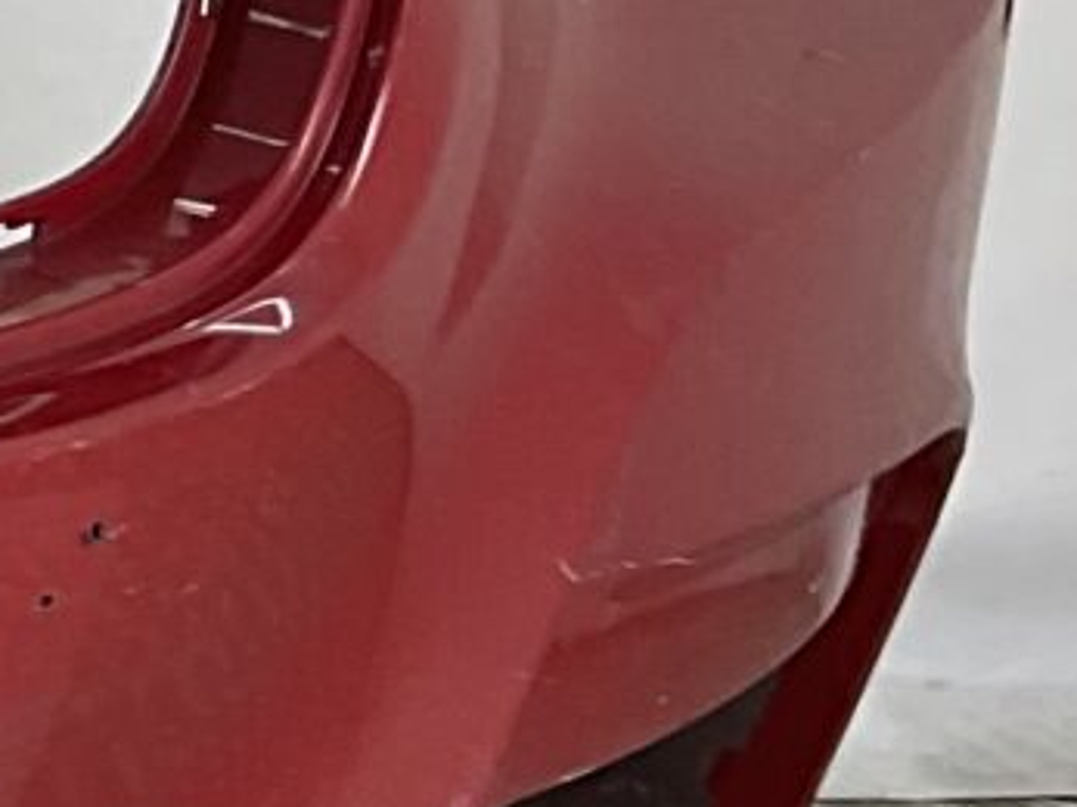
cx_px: -2483
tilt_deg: -7.7
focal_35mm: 214
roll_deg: -2.2
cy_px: 245
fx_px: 6656
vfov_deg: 6.9
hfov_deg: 7.7
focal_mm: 3
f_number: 1.8
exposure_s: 1/206
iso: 16
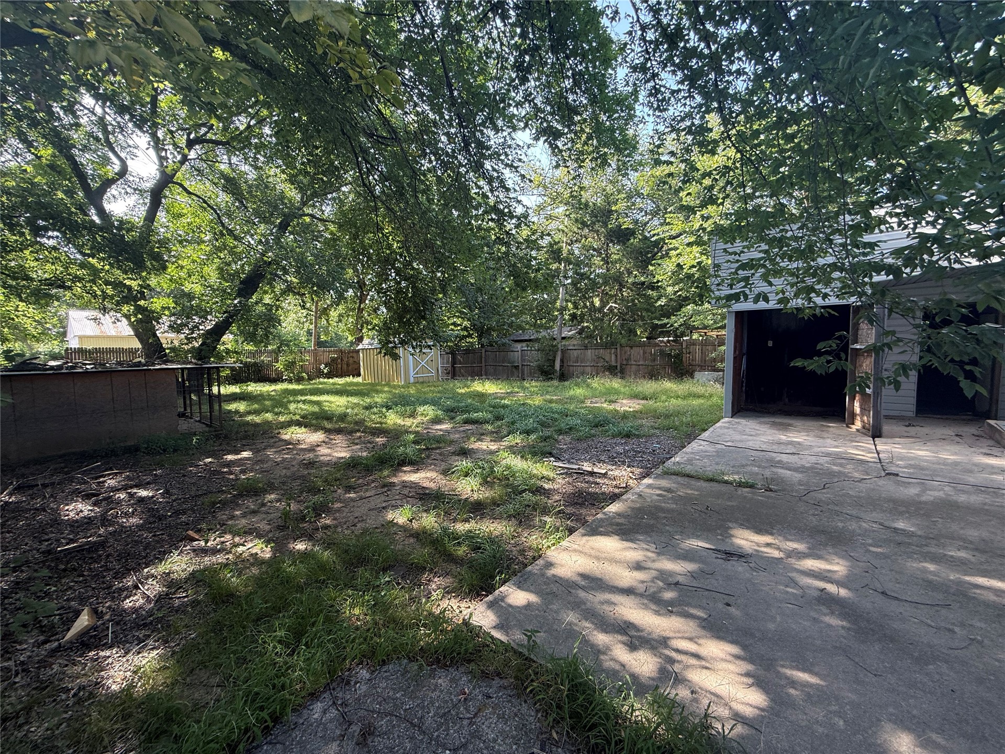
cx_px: 502
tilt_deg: -3.5
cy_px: 377
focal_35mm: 14
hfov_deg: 102.1
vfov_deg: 85.7
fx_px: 406
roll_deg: +1.1
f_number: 2.2
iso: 64
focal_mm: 2.22
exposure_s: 1/99
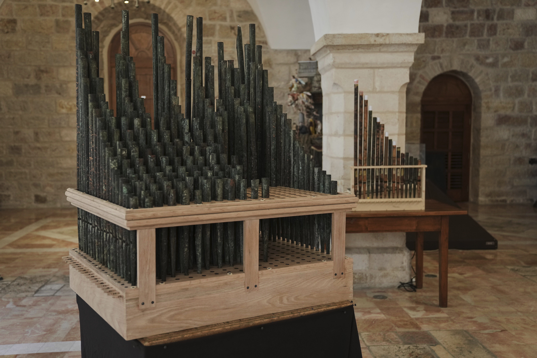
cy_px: 179
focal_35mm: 41
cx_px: 268
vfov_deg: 32.6
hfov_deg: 47.4
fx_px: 612
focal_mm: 41
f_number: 2.8
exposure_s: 1/320
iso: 1250
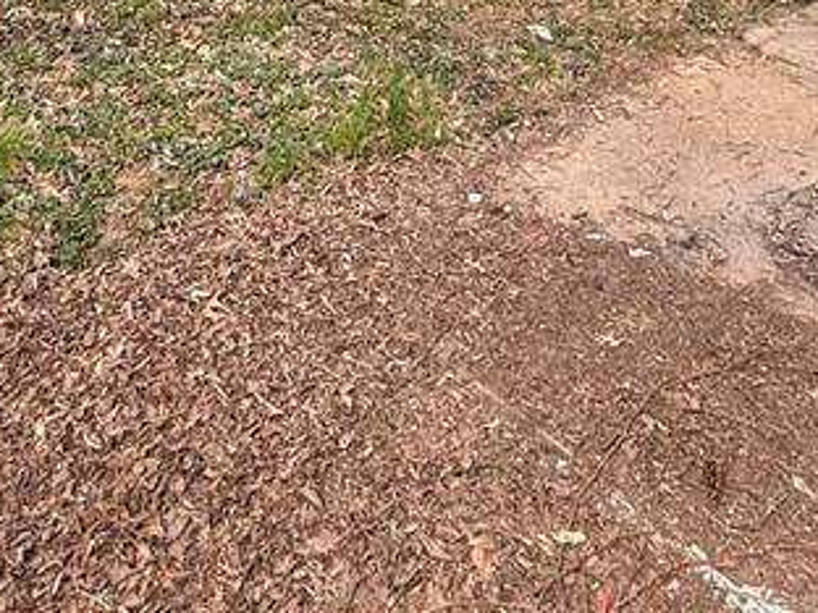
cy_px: -385
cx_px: 299
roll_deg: +0.6
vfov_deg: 23.1
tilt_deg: +2.2
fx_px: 1087
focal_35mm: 46
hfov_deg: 40.9
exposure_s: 1/864
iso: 50
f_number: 2.2
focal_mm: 2.22
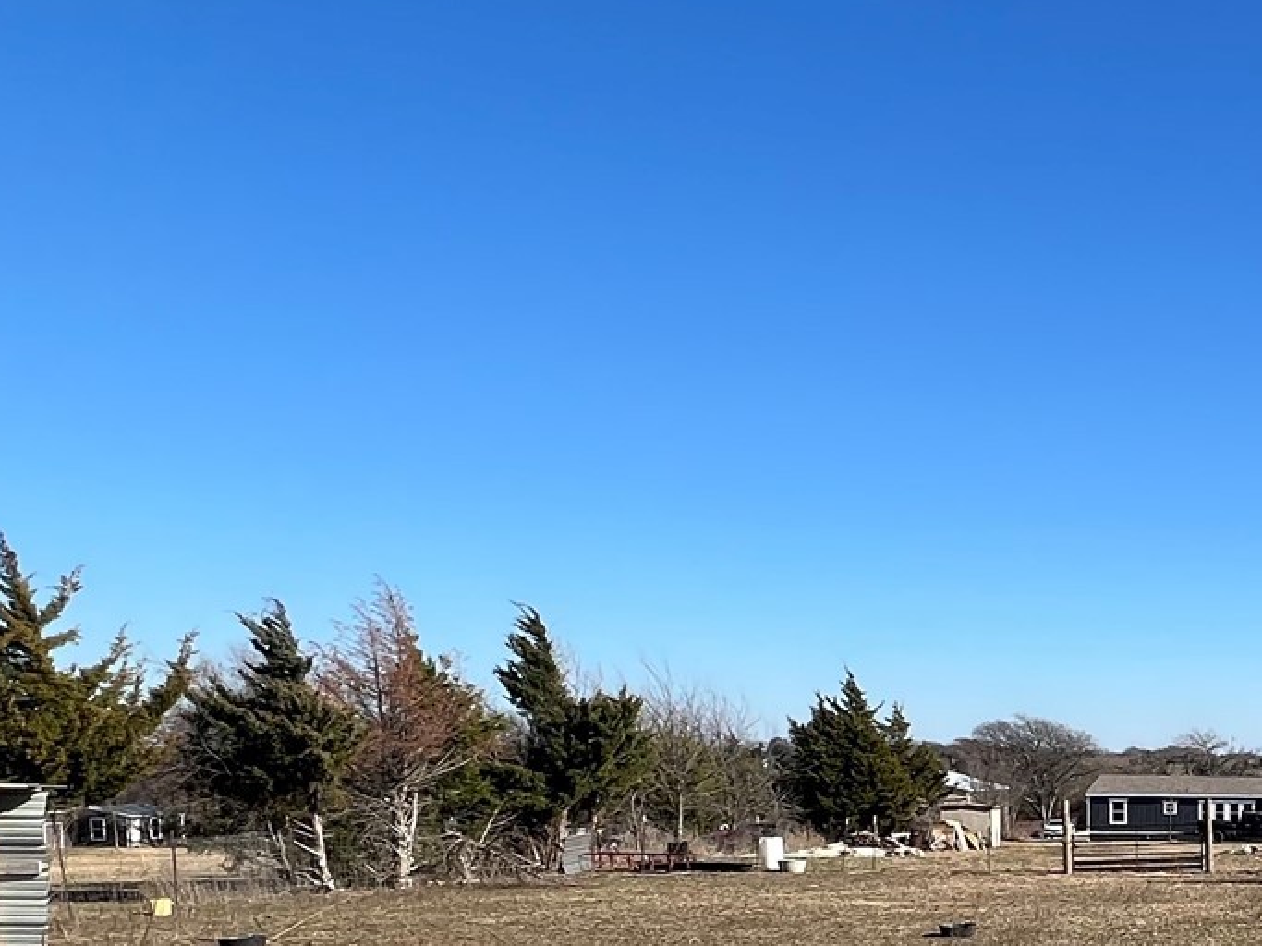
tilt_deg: -5.2
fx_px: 1422
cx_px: 1338
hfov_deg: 40.2
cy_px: 894
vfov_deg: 34.3
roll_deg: +0.1
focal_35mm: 39
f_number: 1.8
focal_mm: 1.57
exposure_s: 1/1672
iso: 32
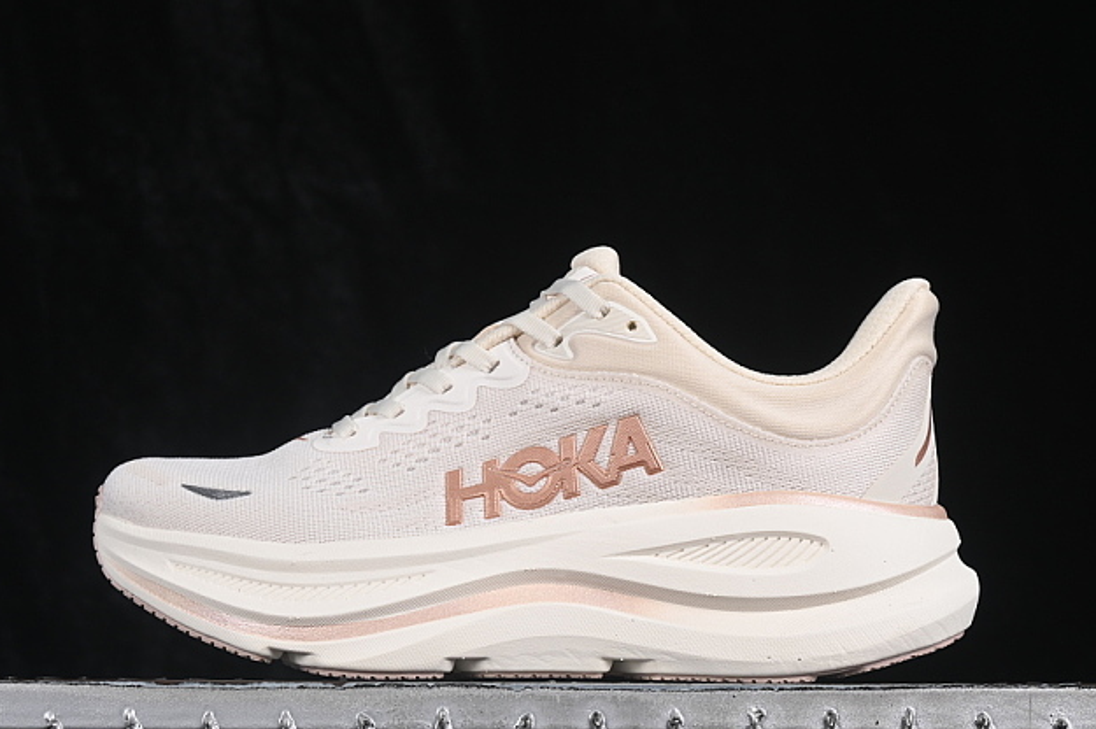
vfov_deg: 14.2
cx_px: 556
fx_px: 2921
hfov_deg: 21.3
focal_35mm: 96
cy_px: 393
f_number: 8
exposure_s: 1/80
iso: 160
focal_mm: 50
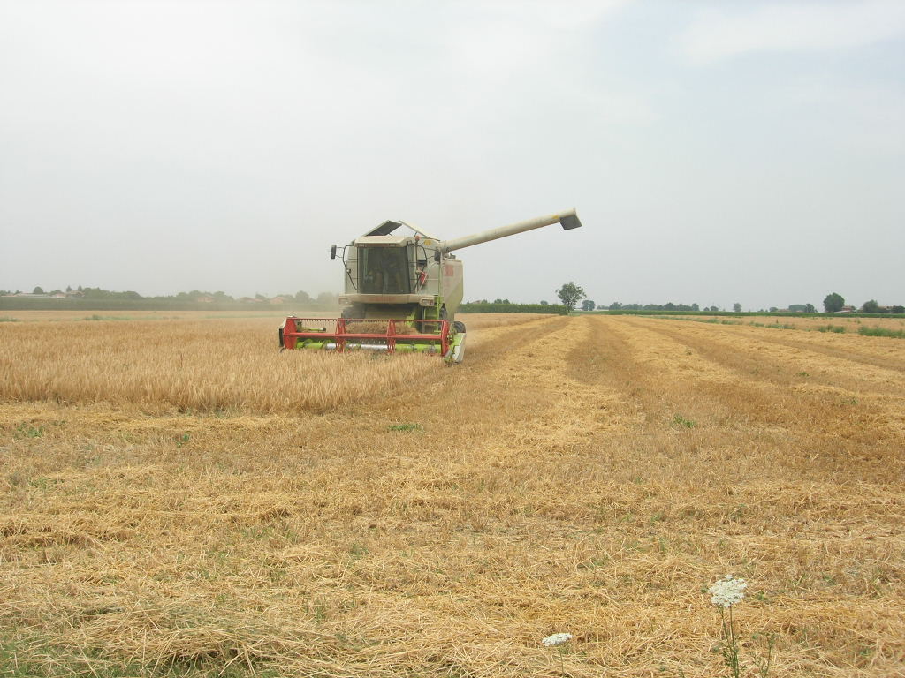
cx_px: 452
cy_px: 339
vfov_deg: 37.7
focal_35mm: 38
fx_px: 993
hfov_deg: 49.0
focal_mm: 7.8
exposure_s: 1/430
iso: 64
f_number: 4.8
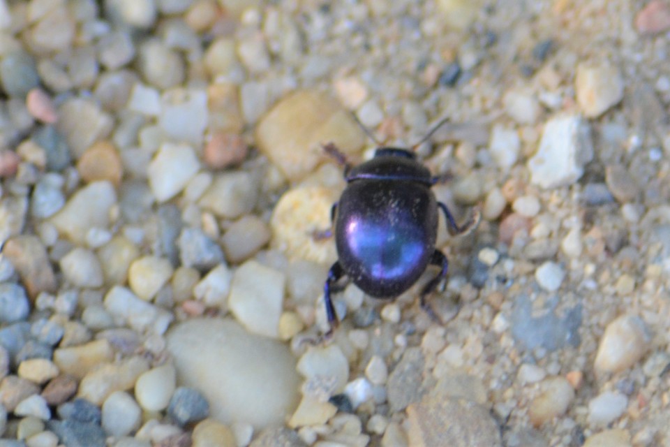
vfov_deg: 3.1
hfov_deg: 4.6
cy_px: 224
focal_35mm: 450
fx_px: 8374
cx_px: 335
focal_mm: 300
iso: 400
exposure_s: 1/125
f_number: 5.6
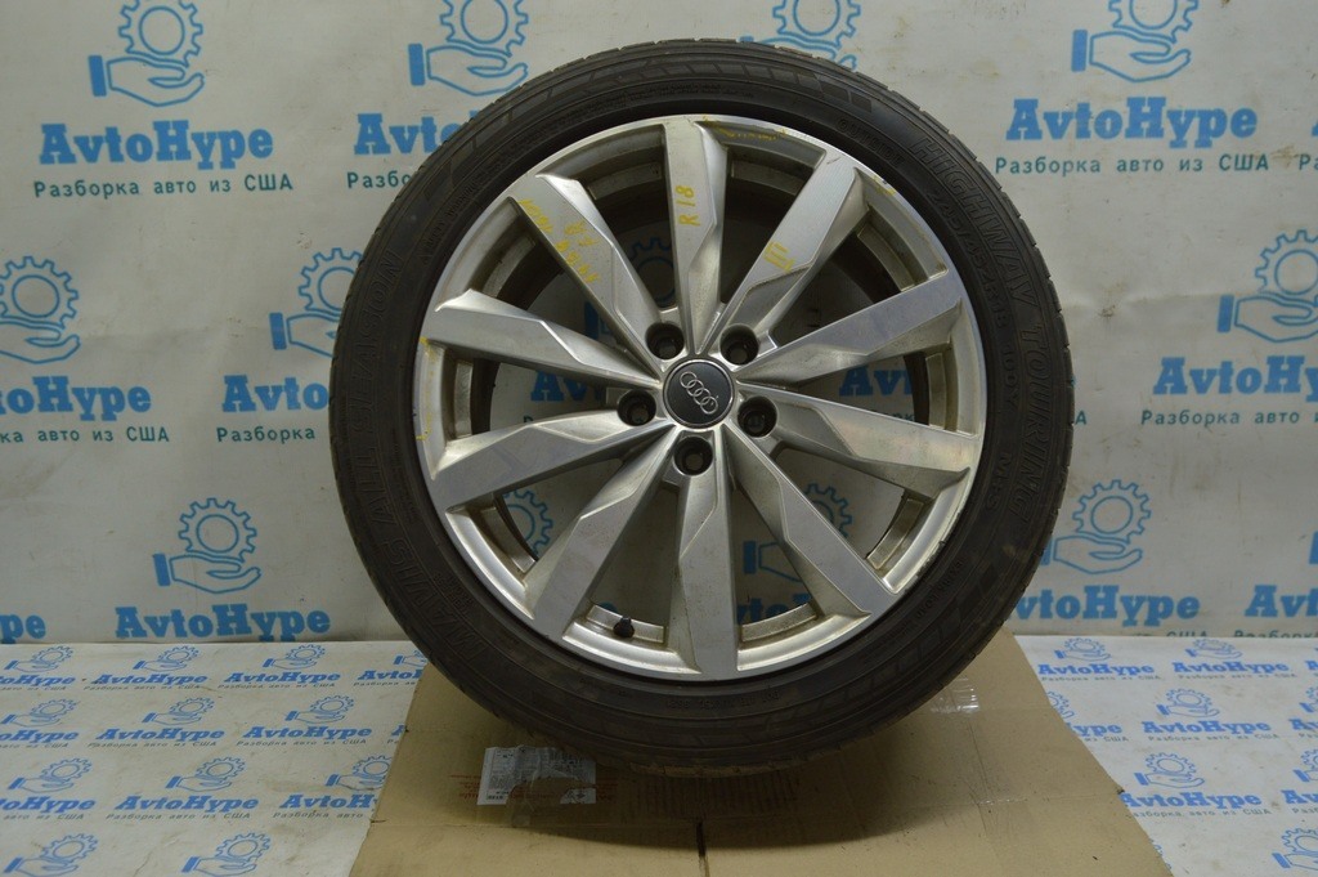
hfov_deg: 59.5
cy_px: 438
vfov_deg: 41.6
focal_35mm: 32
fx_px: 1152
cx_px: 659
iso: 400
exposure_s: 1/40
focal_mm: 21
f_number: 5.6
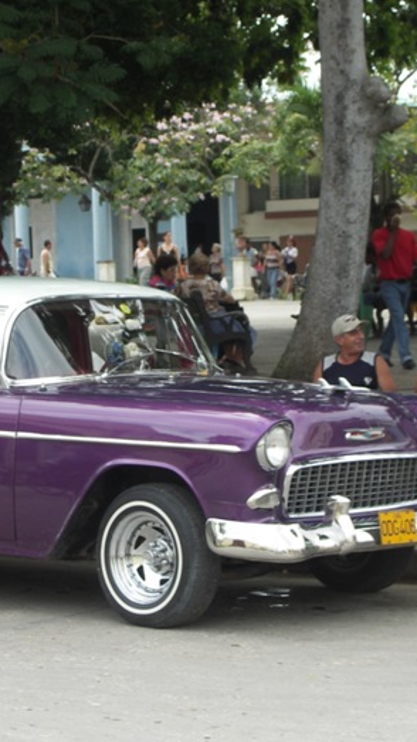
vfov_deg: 17.9
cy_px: 350
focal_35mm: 120
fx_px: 2360
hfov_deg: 10.1
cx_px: 108
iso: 50
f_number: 4
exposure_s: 1/200
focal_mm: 18.6
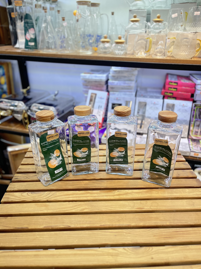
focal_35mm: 26
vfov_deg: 67.3
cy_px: 134
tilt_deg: -26.8
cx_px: 100
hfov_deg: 53.1
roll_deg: +0.9
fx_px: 201
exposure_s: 1/100
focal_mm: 5.1
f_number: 1.6
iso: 100
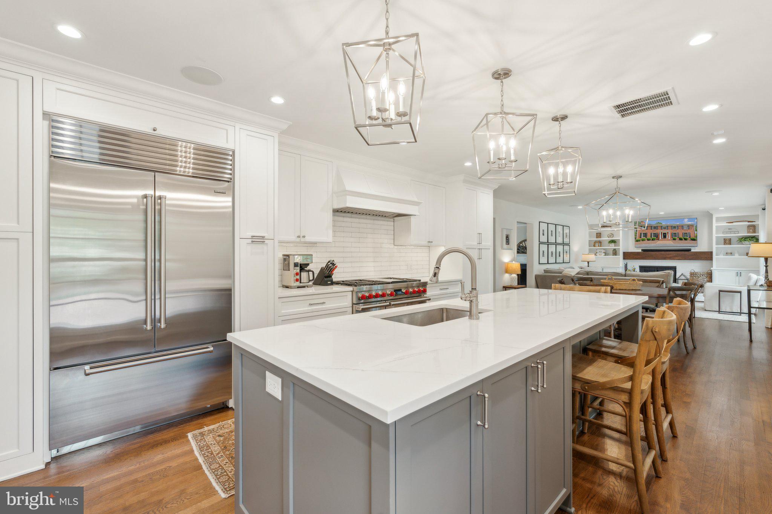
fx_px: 343
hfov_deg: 96.7
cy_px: 257
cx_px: 386
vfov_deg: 73.7
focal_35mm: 16
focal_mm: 16
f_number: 8
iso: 400
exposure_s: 1/30
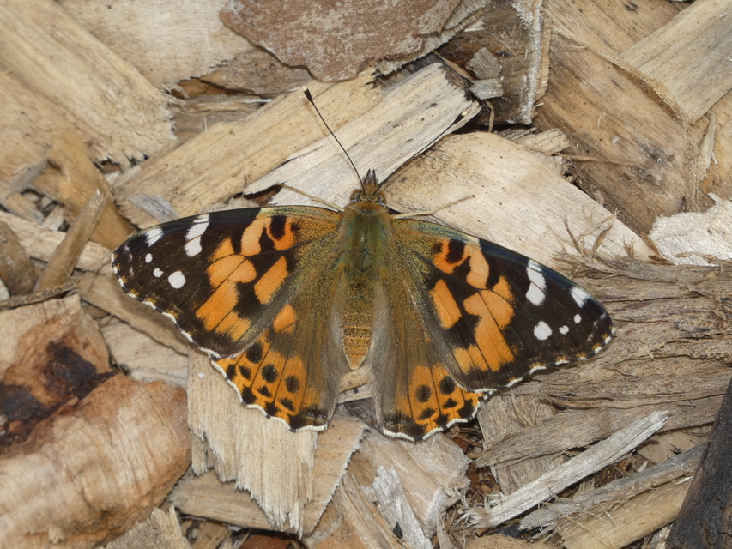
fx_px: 9052
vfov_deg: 3.5
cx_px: 366
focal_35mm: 428
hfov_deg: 4.6
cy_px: 274
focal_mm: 76.7
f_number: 5.6
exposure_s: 1/125
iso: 100
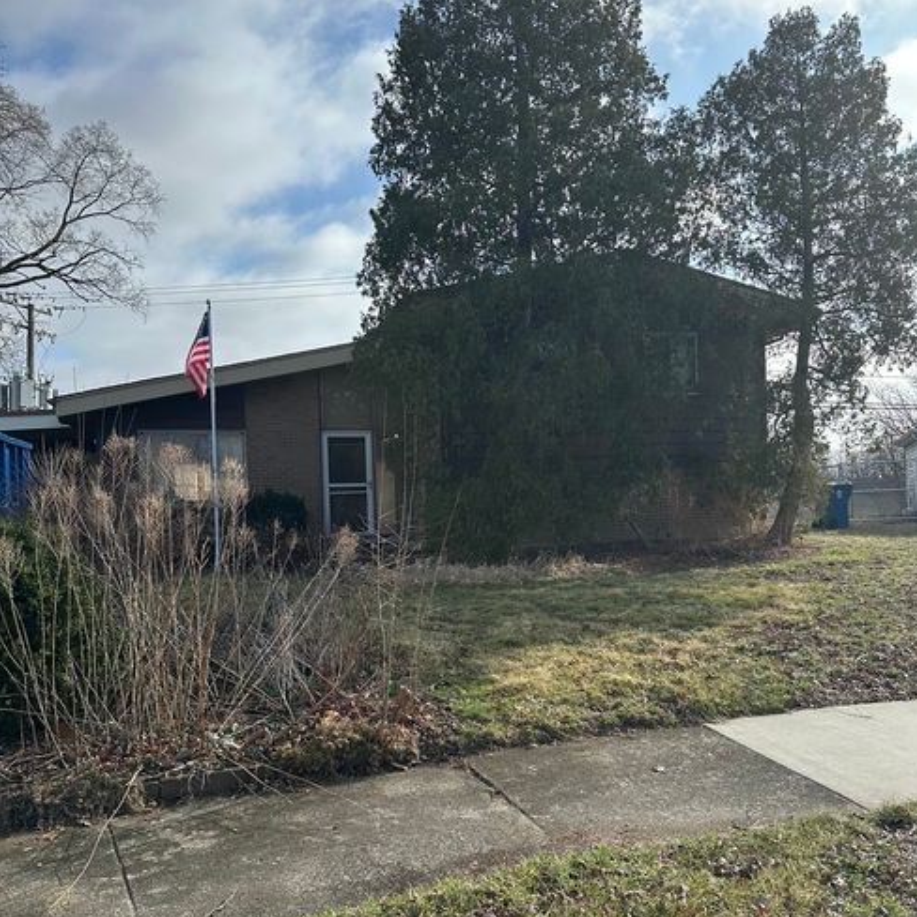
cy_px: 503
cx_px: 466
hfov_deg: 55.6
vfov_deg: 55.5
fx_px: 869
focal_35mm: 29
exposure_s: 1/3597
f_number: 1.78
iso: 80
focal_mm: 6.86
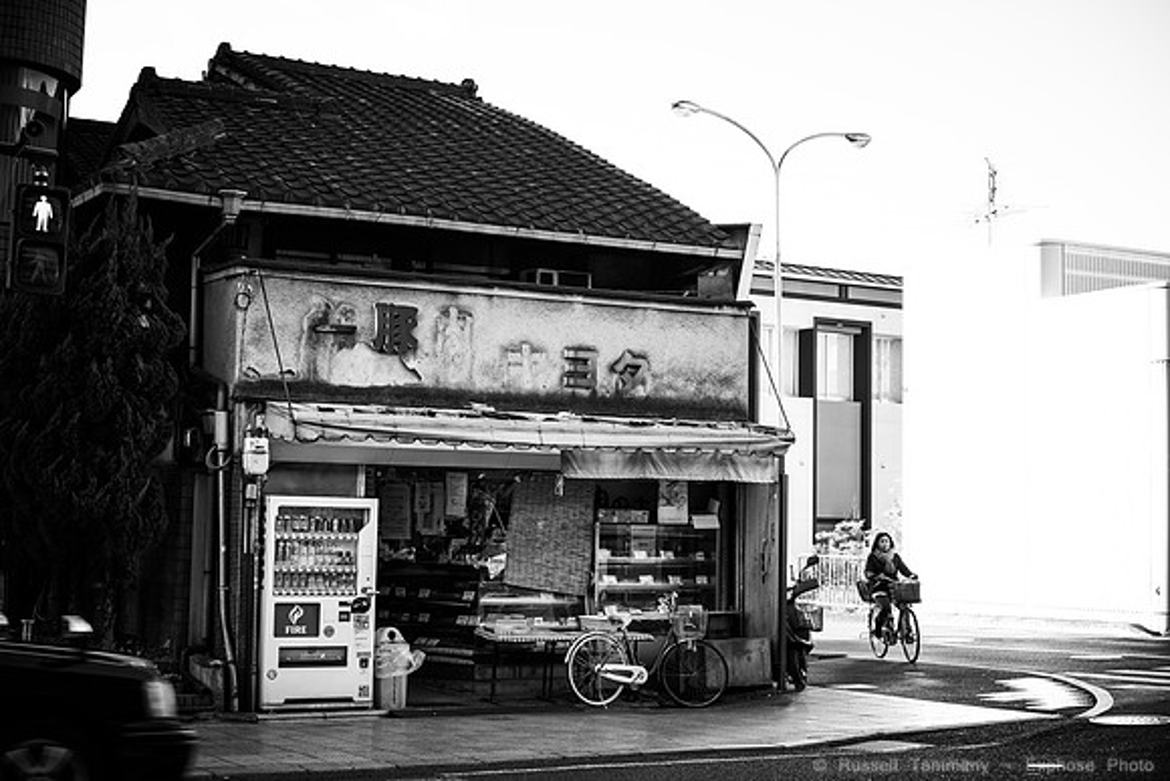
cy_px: 390
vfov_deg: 24.6
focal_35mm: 55
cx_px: 585
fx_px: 1788
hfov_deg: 36.2
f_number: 5.6
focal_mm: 55
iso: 200
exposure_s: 1/125
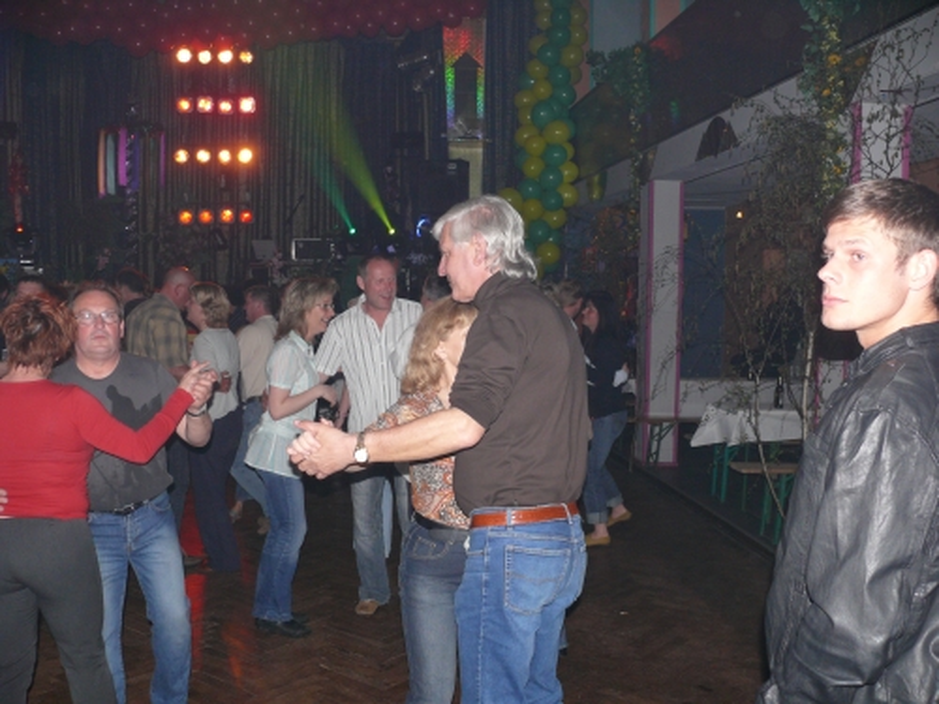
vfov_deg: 40.7
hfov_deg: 52.6
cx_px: 470
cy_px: 352
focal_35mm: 35
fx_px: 949
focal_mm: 7.4
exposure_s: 1/30
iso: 160
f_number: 2.8
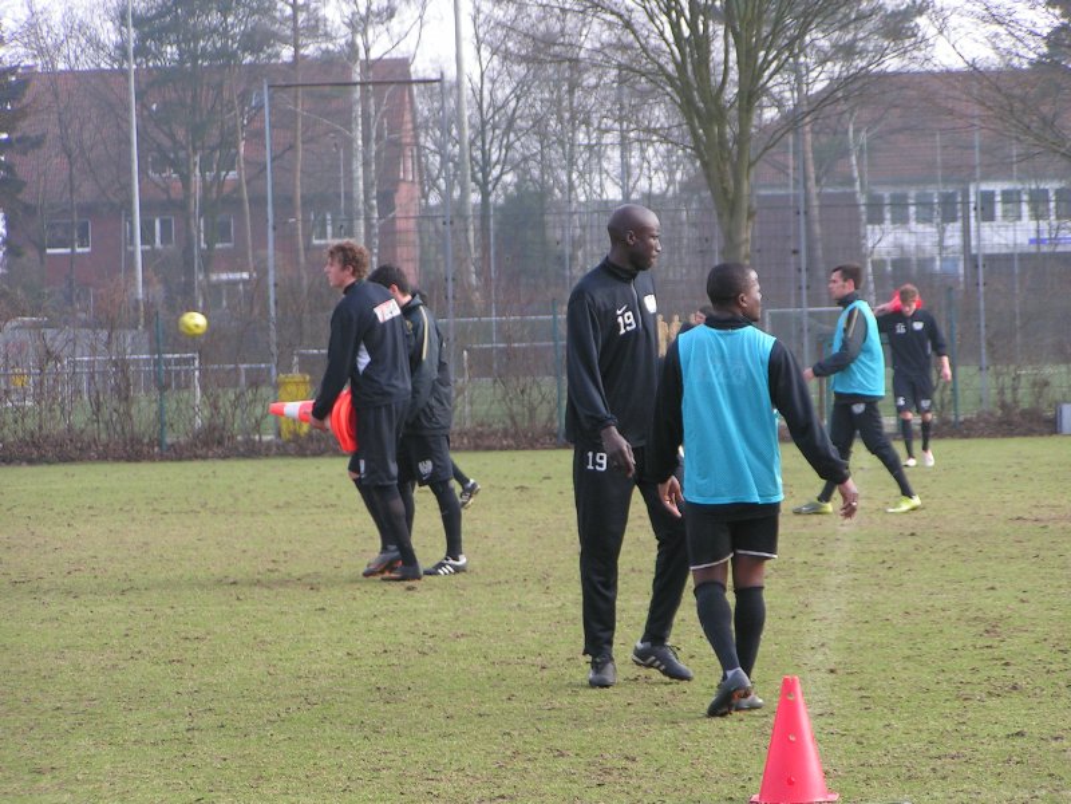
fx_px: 5322
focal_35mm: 172
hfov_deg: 11.5
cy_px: 402
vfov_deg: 8.6
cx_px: 536
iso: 50
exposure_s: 1/250
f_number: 3.5
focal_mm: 26.3
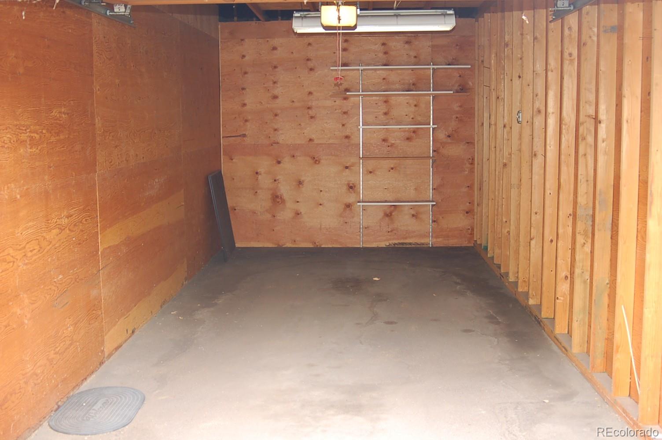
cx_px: 331
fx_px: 772
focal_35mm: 42
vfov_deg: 31.8
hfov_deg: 46.4
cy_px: 220
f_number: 3.3
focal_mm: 28
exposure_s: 1/100
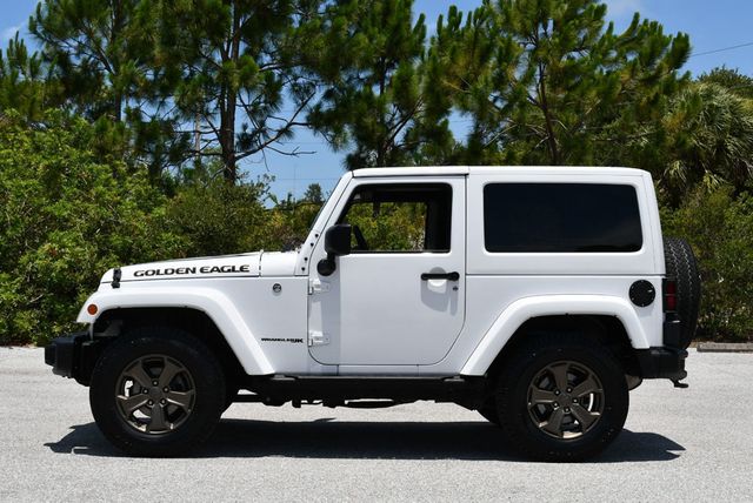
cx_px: 376
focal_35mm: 56
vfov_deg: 24.2
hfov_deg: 35.6
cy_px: 252
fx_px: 1172
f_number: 9
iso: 100
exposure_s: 1/320
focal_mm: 28
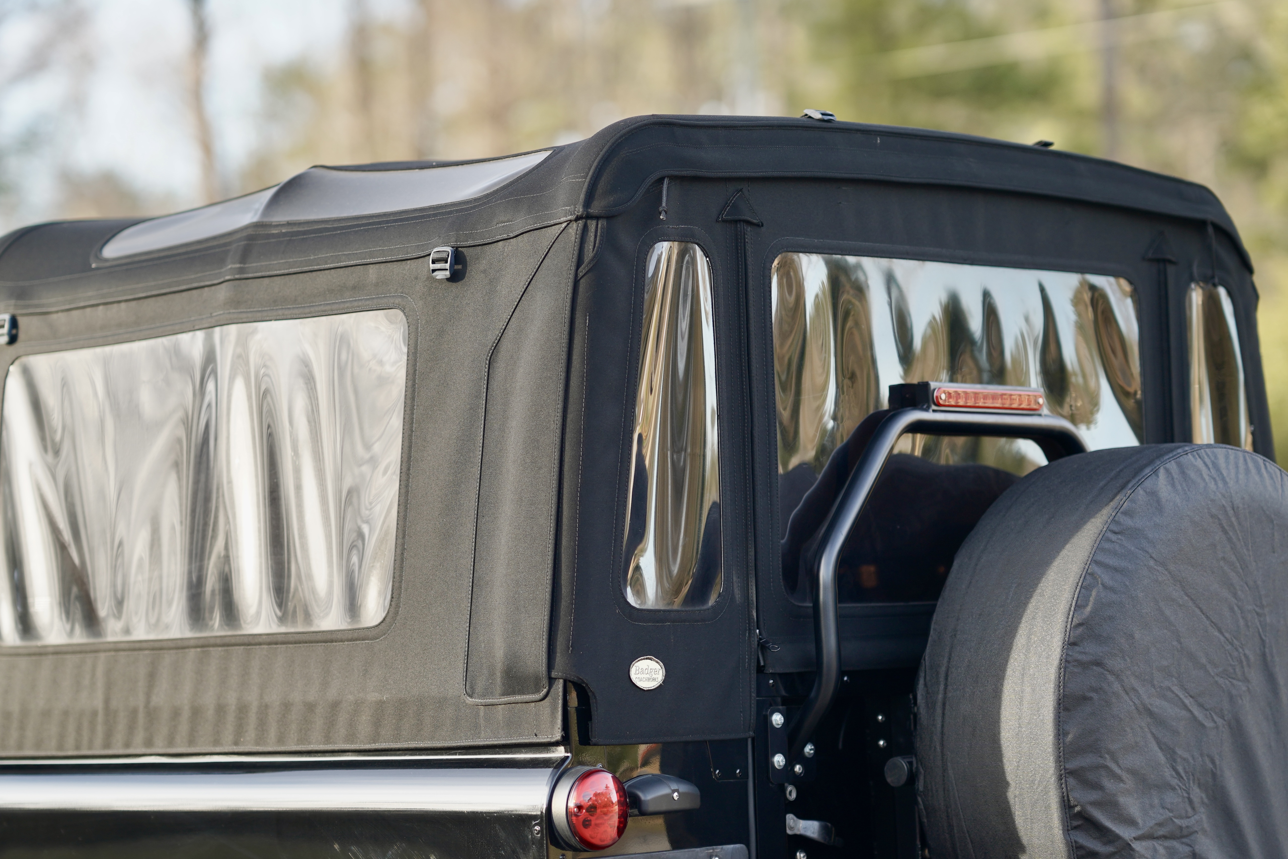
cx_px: 565
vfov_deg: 14.3
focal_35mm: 96
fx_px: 3434
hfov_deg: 21.2
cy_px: 436
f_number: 1.8
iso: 160
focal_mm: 85
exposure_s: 1/400
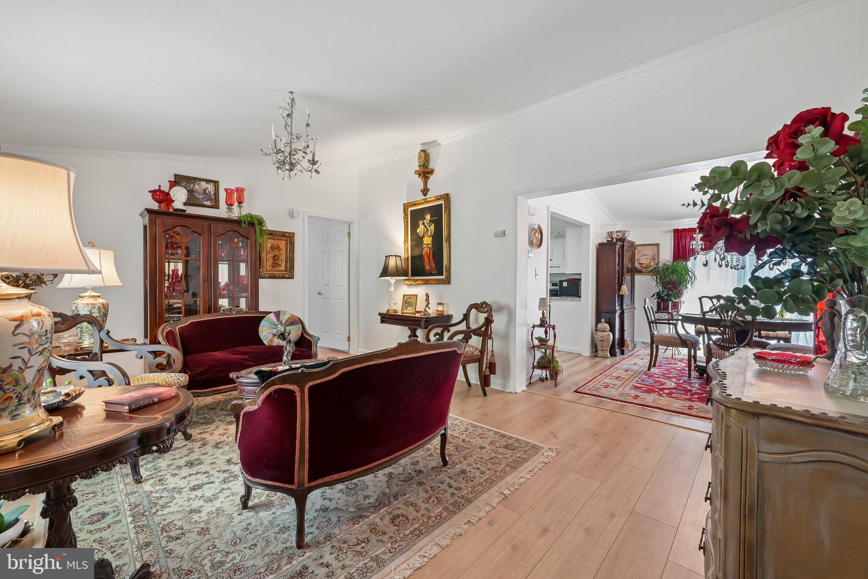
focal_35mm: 14
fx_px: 338
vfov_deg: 81.2
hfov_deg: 104.3
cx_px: 434
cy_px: 290
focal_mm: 14
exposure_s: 1/4
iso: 400
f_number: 11
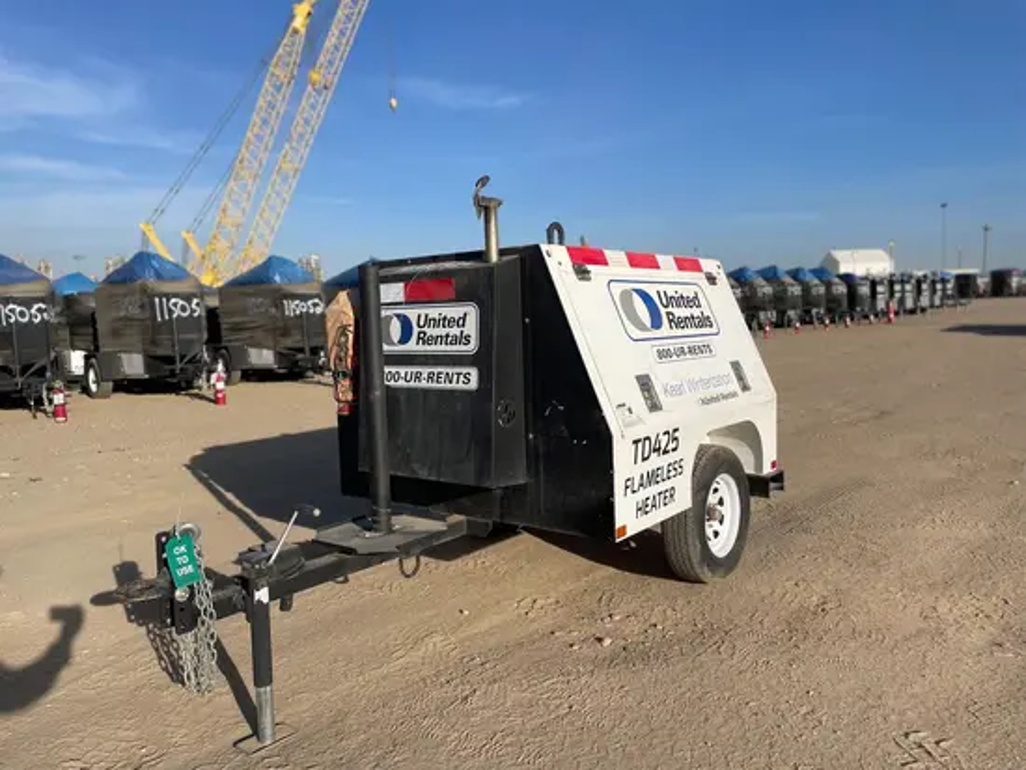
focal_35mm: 26
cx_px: 513
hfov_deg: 67.3
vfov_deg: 53.1
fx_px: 771
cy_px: 385
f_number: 1.6
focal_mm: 4.2
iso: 50
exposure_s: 1/8403
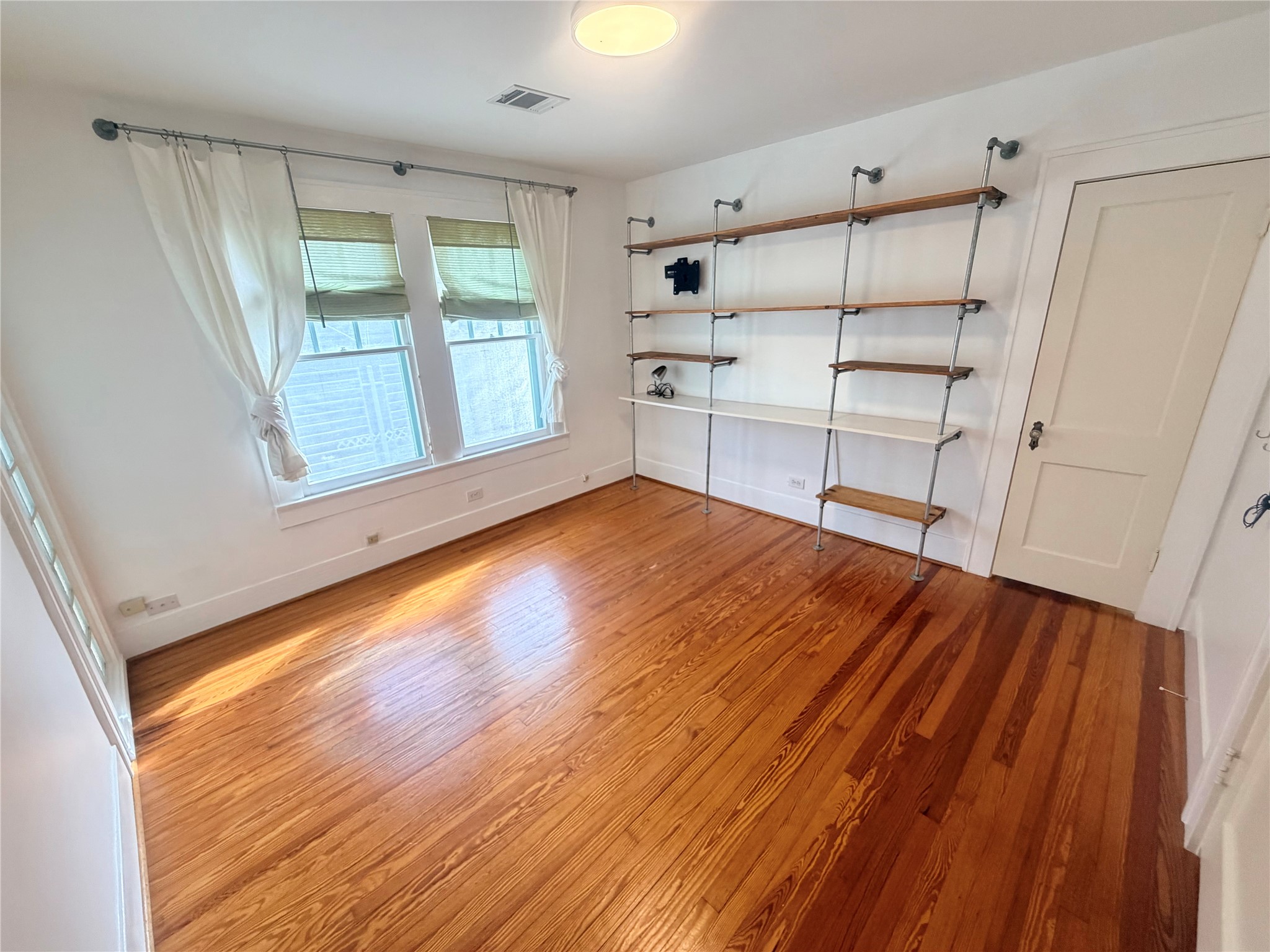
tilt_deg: -19.9
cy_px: 476
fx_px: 514
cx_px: 635
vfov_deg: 85.7
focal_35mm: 14
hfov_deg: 102.1
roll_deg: +1.9
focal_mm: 2.22
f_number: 2.2
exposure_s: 1/120
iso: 320
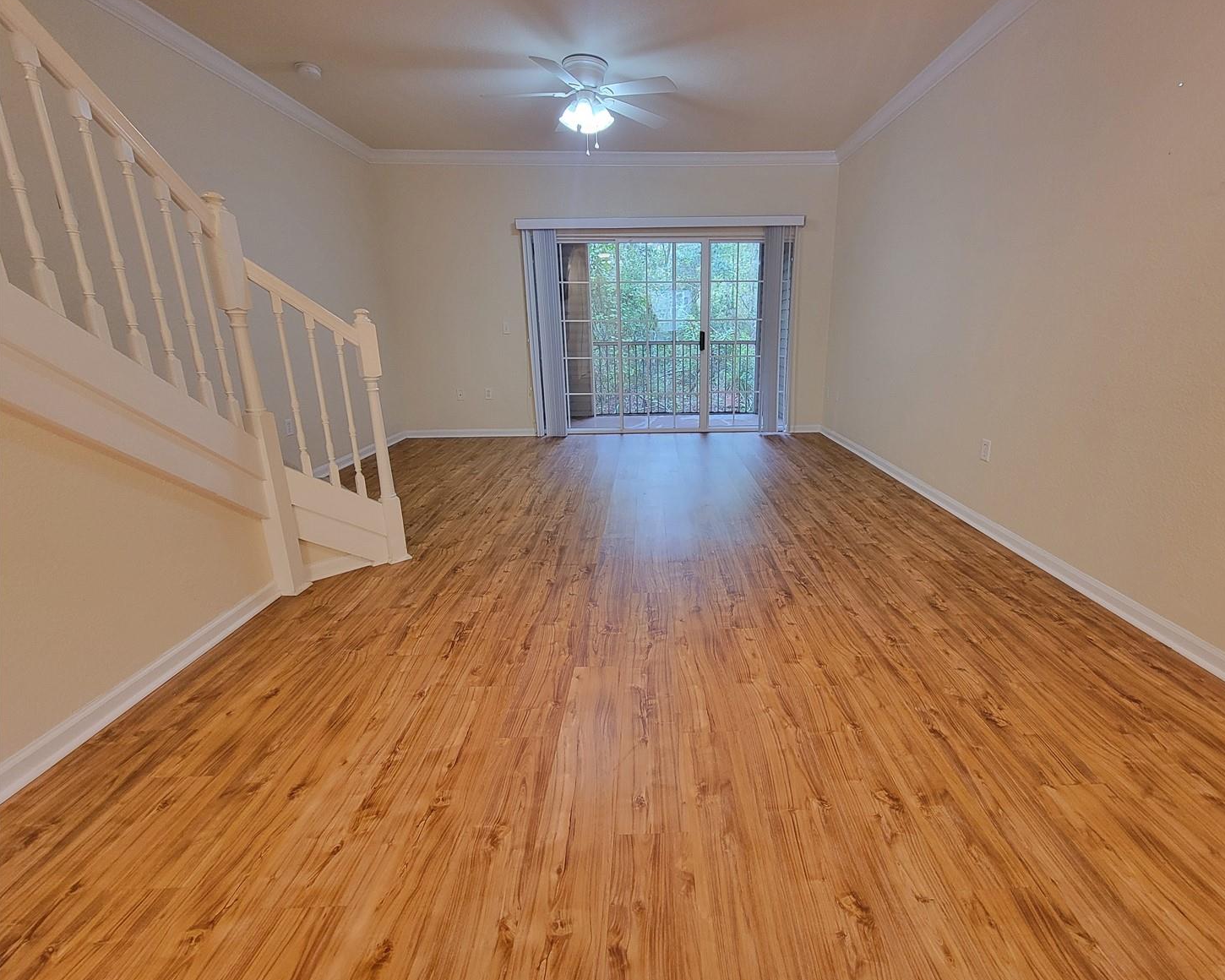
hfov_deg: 100.4
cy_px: 486
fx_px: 508
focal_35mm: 14
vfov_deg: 88.0
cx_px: 673
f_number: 2.2
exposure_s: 1/60
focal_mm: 2.2
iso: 320
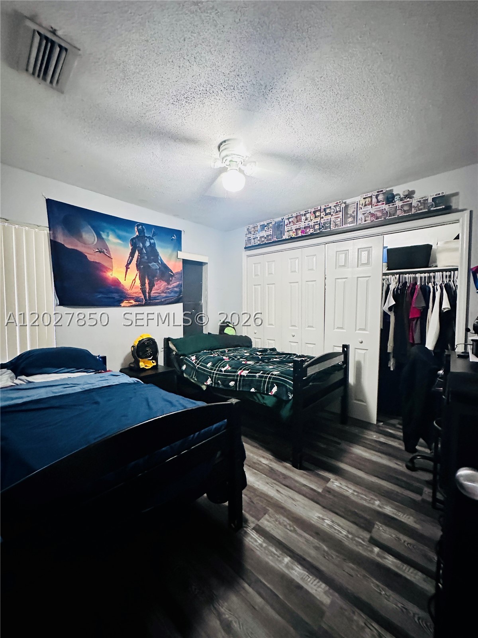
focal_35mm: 14
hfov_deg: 85.7
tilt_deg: -2.2
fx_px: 258
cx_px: 239
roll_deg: -0.3
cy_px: 319
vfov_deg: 102.1
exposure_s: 1/40
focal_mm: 2.22
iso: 800
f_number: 2.2
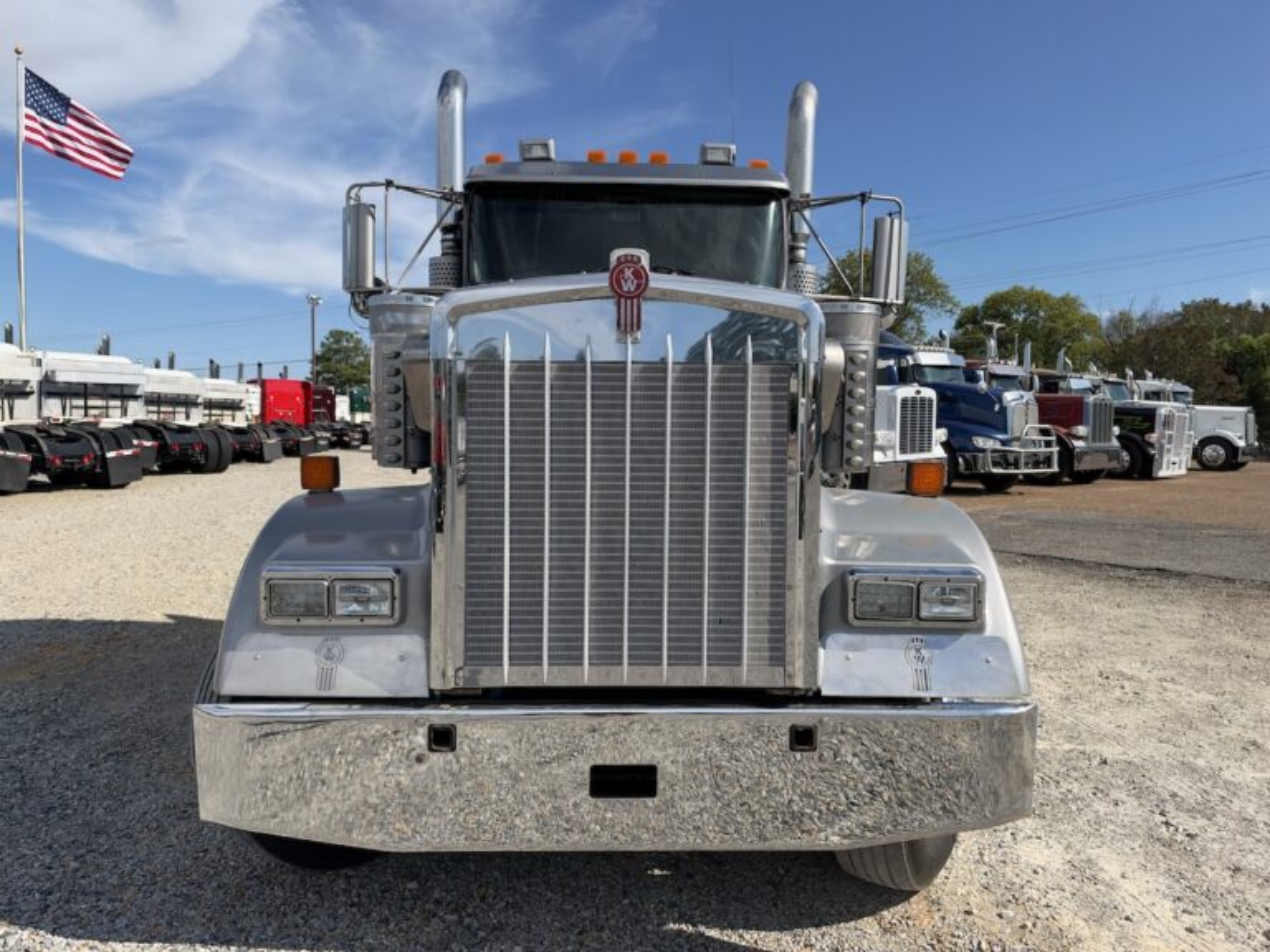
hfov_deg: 71.6
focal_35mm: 24
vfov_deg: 56.8
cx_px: 635
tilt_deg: -1.2
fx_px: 881
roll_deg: +0.8
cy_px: 476
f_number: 1.48
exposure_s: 1/7143
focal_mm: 6.93
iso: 64
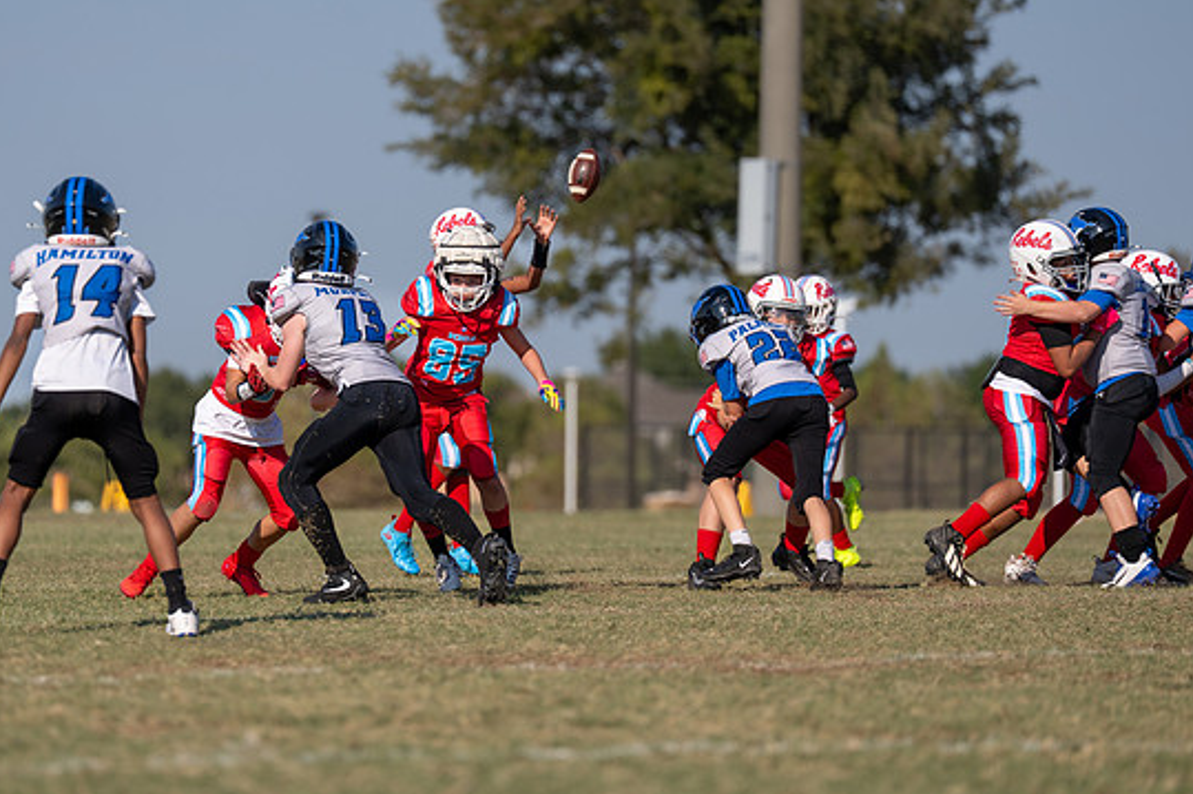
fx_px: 7984
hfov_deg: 8.5
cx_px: 524
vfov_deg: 5.7
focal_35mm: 241
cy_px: 364
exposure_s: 1/3200
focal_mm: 200
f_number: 3.2
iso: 100
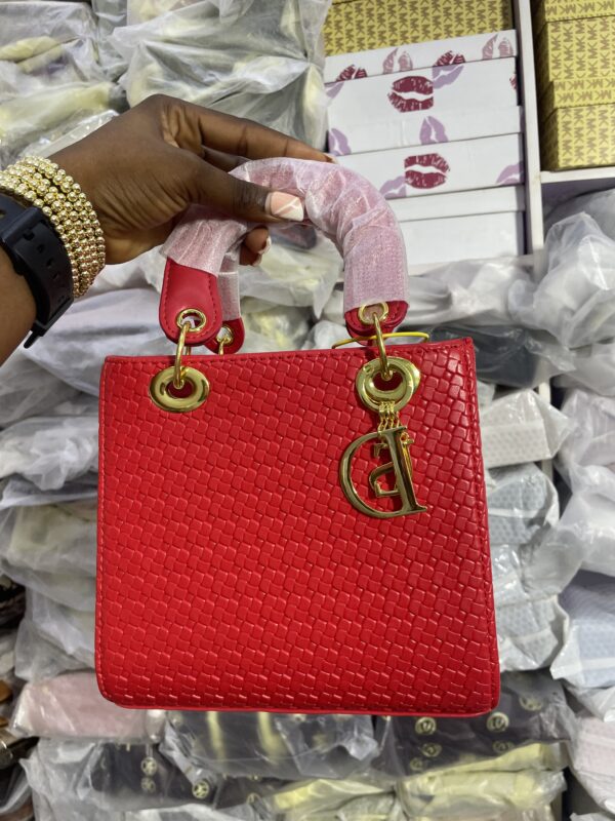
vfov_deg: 67.3
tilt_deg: -5.9
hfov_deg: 53.1
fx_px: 616
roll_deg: +5.0
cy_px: 410
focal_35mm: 26
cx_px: 308
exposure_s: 1/100
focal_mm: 4.2
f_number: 1.6
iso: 50
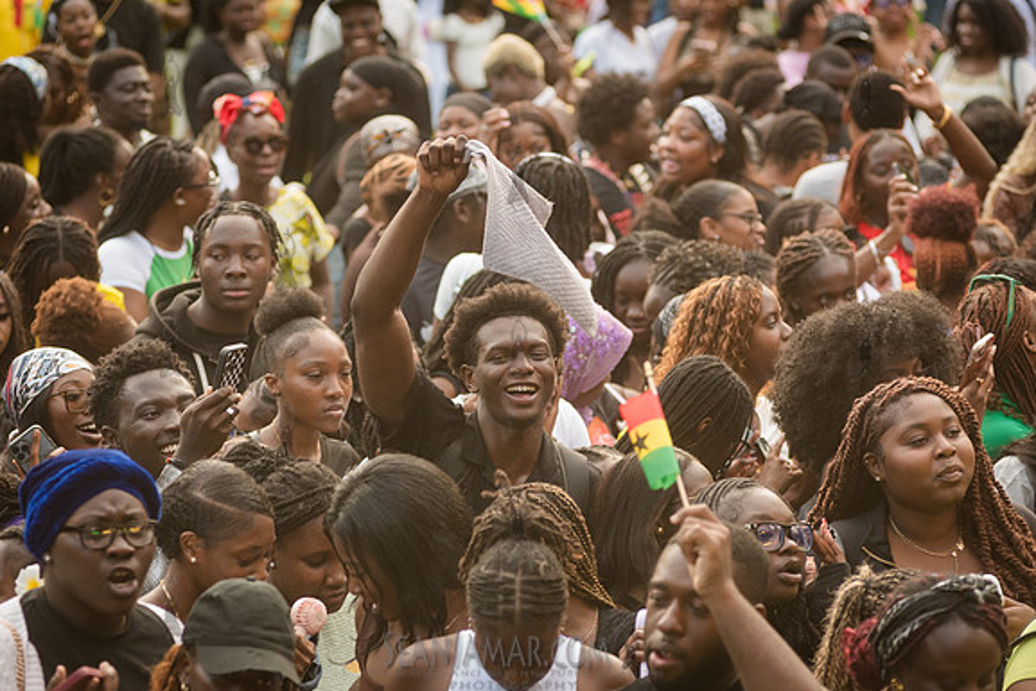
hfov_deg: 12.4
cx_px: 505
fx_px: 4749
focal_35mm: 165
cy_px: 347
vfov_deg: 8.3
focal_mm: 145
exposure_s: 1/640
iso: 1000
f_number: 4
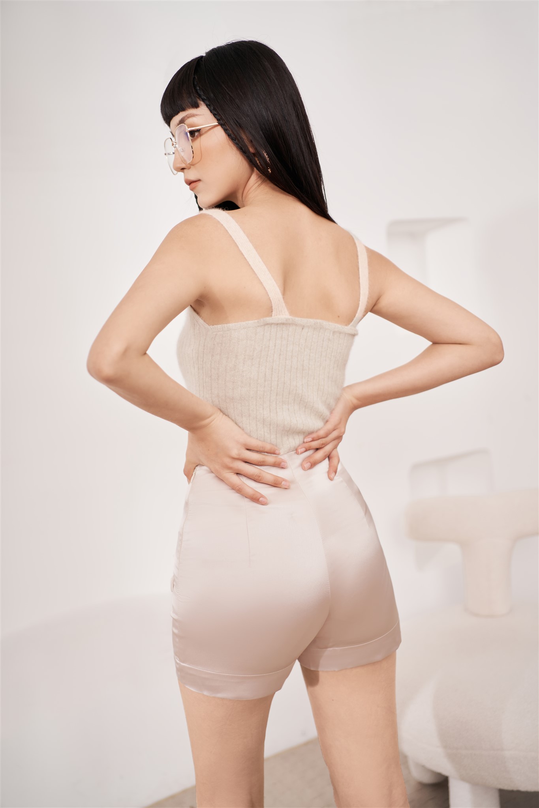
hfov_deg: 37.8
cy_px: 404
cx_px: 270
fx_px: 786
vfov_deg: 54.4
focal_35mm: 35
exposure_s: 1/125
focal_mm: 35
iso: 100
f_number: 2.2
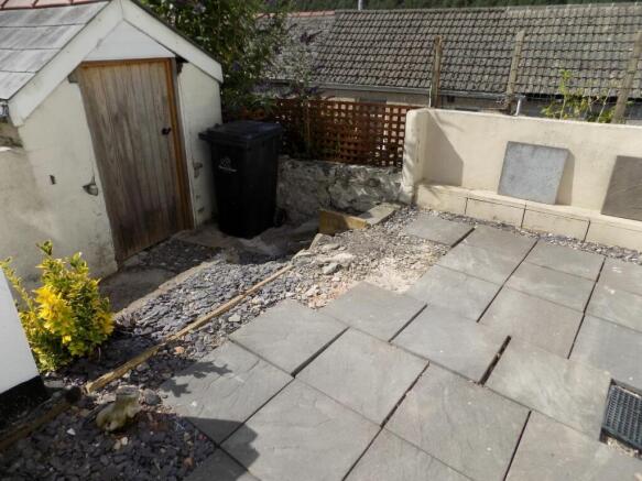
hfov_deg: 73.9
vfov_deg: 58.9
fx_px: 426
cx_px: 321
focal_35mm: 23
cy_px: 240
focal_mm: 4
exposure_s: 1/1000
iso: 80
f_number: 3.1
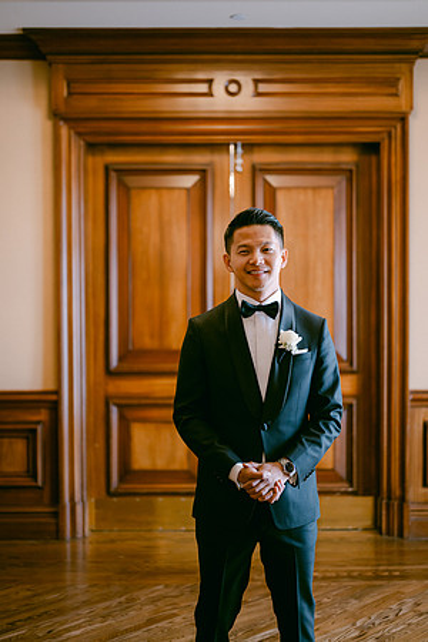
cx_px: 214
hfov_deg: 27.0
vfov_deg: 39.6
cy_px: 321
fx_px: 892
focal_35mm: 50
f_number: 1.8
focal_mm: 50
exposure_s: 1/200
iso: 400
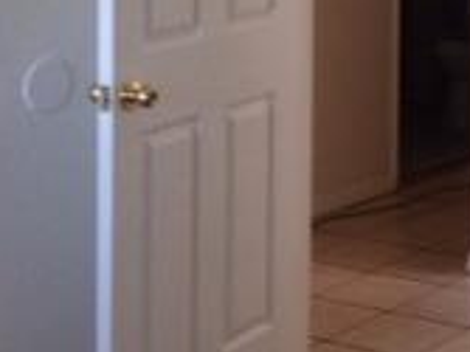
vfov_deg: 12.8
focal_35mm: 111
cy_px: -121
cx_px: 599
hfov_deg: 16.8
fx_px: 1506
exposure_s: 1/30
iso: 100
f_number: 2.2
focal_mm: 4.15
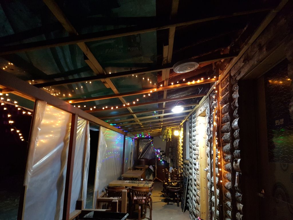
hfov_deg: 67.3
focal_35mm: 26
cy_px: 110
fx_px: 220
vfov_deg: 53.1
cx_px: 146
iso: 400
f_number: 1.7
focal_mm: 4.2
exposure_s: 1/10
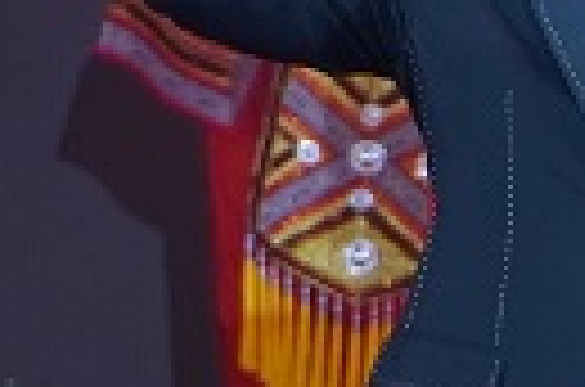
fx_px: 19517
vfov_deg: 1.1
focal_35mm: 1204
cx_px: 1292
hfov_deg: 1.7
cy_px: -68
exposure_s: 1/125
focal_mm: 104
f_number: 4
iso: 500
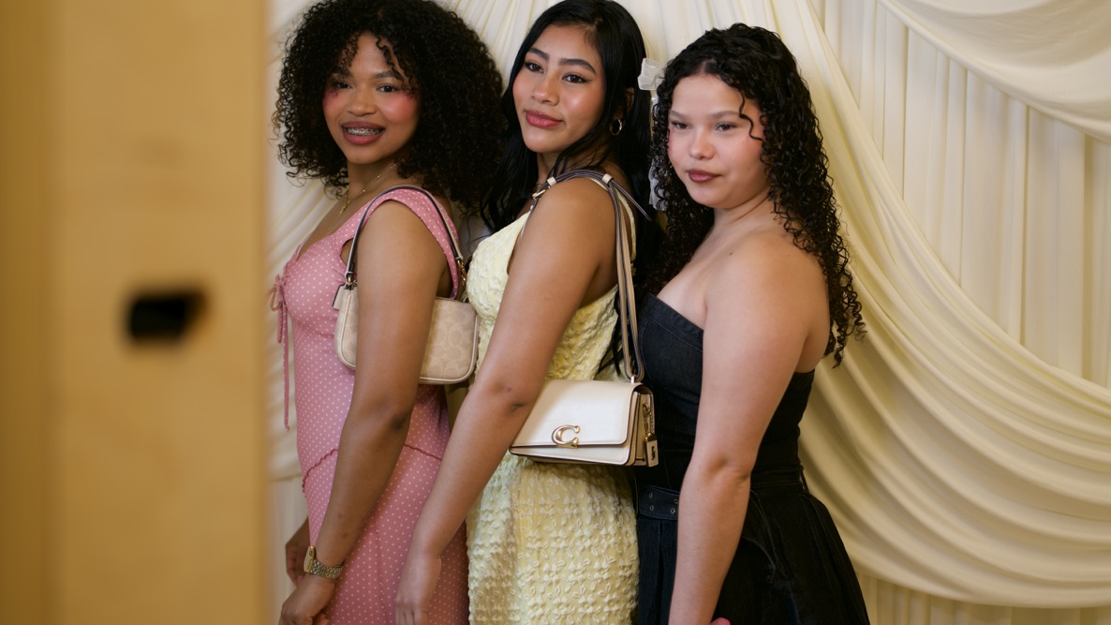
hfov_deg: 39.2
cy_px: 296
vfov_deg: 22.6
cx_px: 561
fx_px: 1561
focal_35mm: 53
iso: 100
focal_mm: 50
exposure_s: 1/125
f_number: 1.8
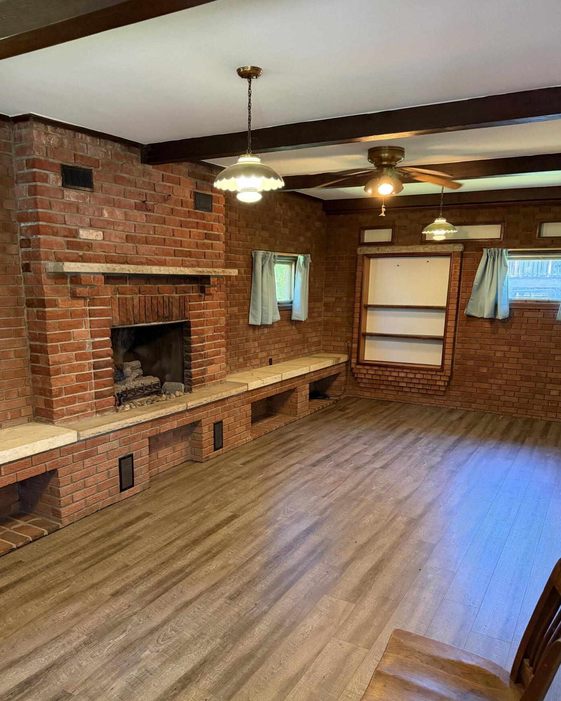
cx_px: 260
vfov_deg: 63.8
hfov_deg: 53.1
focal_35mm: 27
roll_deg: -0.3
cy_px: 402
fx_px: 560
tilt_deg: -11.9
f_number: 1.78
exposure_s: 1/60
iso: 640
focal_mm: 6.76
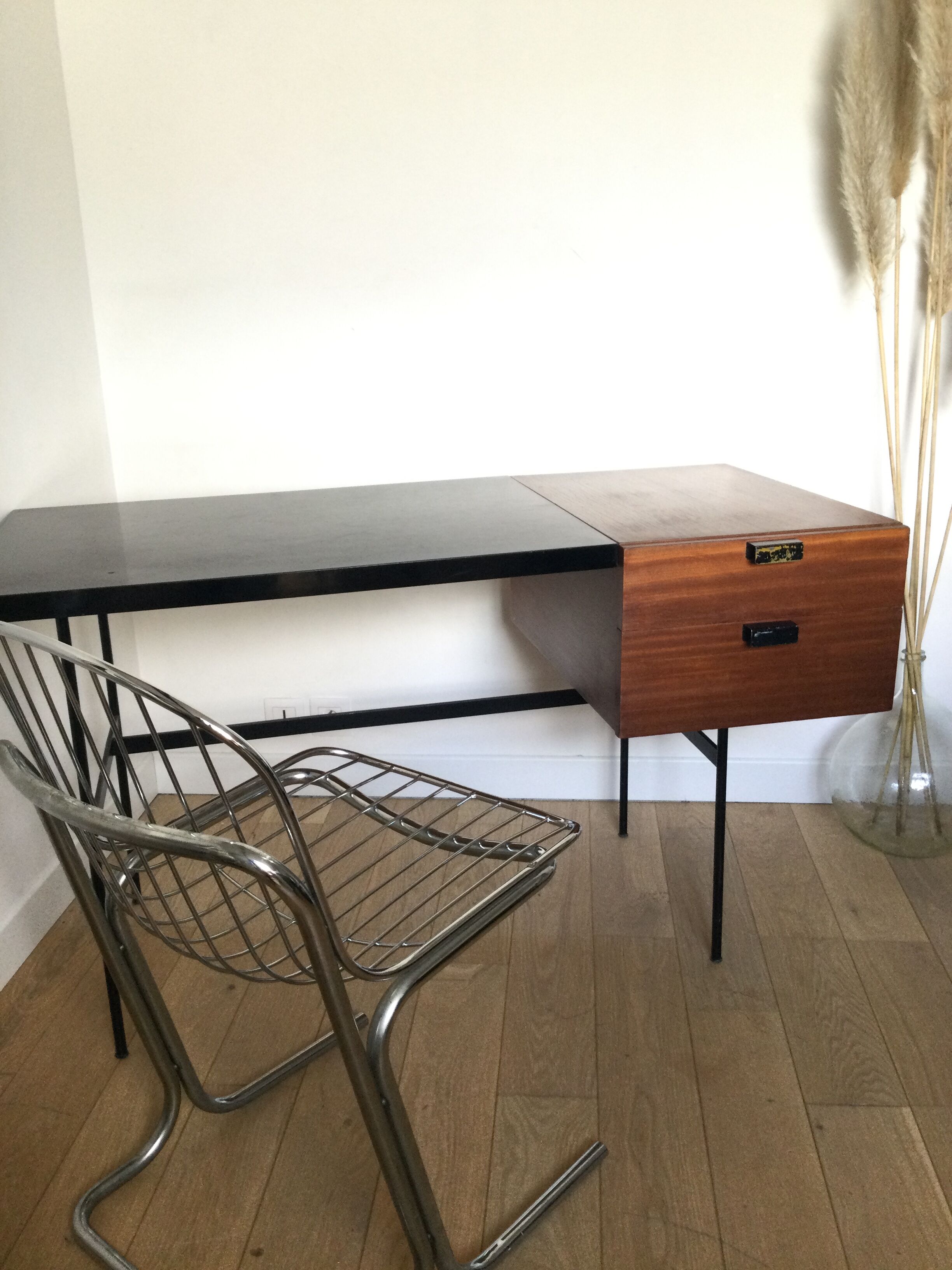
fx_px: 1137
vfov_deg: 58.4
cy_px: 635
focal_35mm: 31
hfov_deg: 45.4
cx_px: 476
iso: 125
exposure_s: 1/33
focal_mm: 3.3
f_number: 2.4
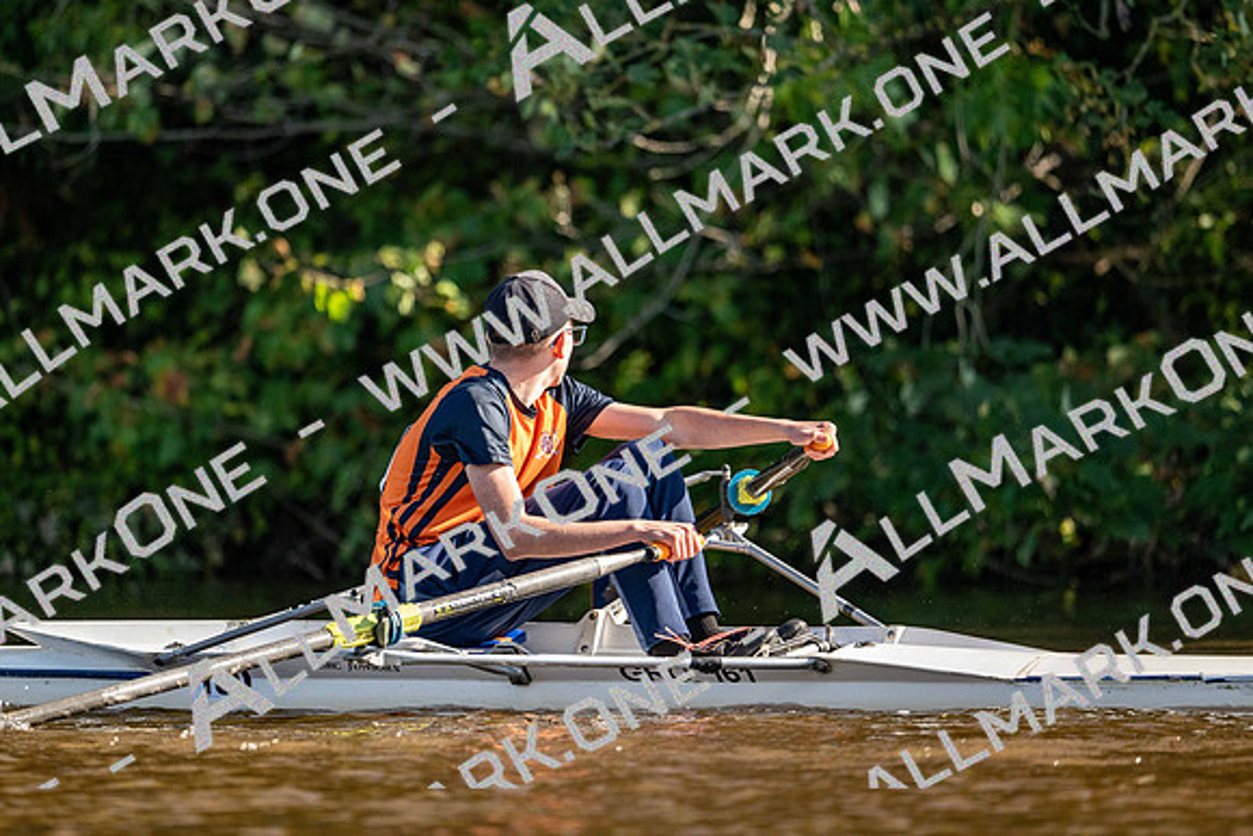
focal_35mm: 400
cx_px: 626
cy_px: 418
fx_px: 13925
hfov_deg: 5.2
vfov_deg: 3.4
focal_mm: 400
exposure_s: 1/3200
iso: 1250
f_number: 4.5
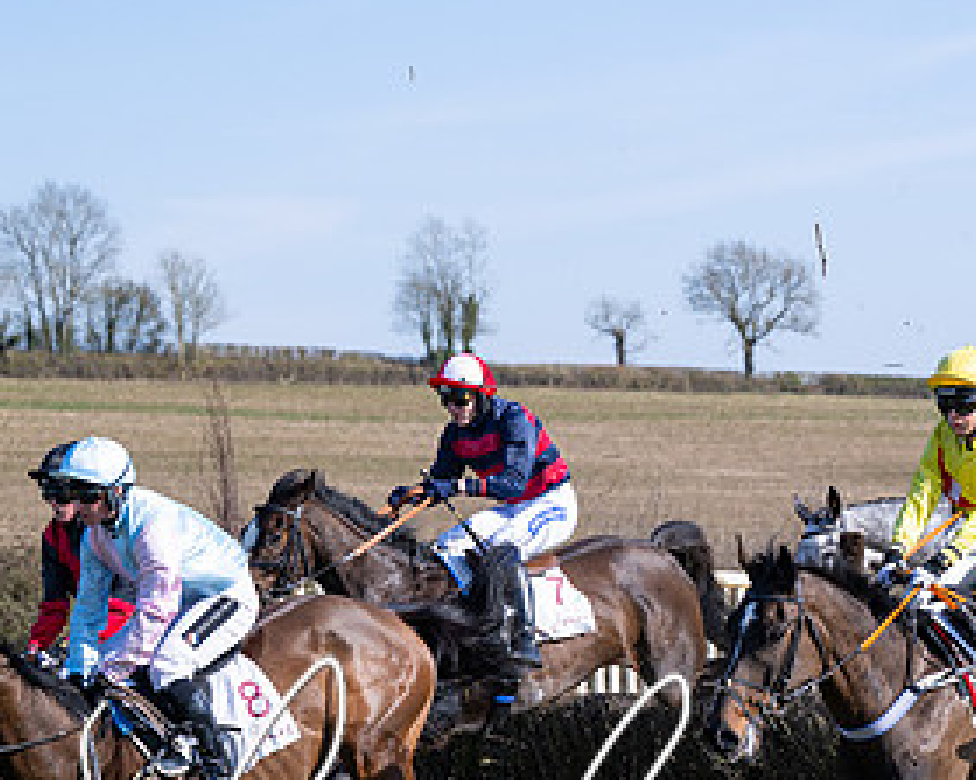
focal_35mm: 160
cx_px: 903
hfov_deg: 12.0
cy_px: 631
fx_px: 4620
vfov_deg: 9.6
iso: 200
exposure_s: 1/2000
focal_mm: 70
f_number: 4
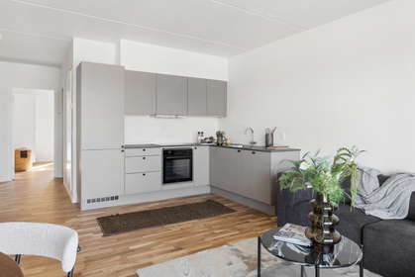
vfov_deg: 51.8
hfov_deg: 72.0
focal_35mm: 25
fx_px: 285
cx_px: 208
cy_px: 138
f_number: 8
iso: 200
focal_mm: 16.5
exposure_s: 1/6
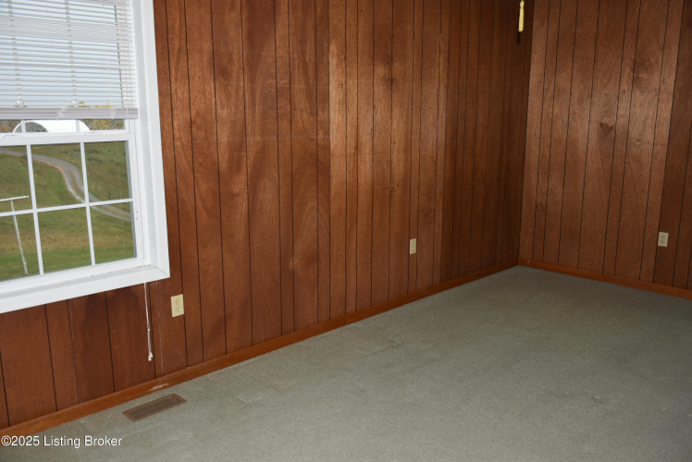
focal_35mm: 30
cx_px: 346
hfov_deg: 61.9
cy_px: 231
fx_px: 577
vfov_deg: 43.7
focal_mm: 20
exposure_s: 1/60
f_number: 3.5
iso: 250
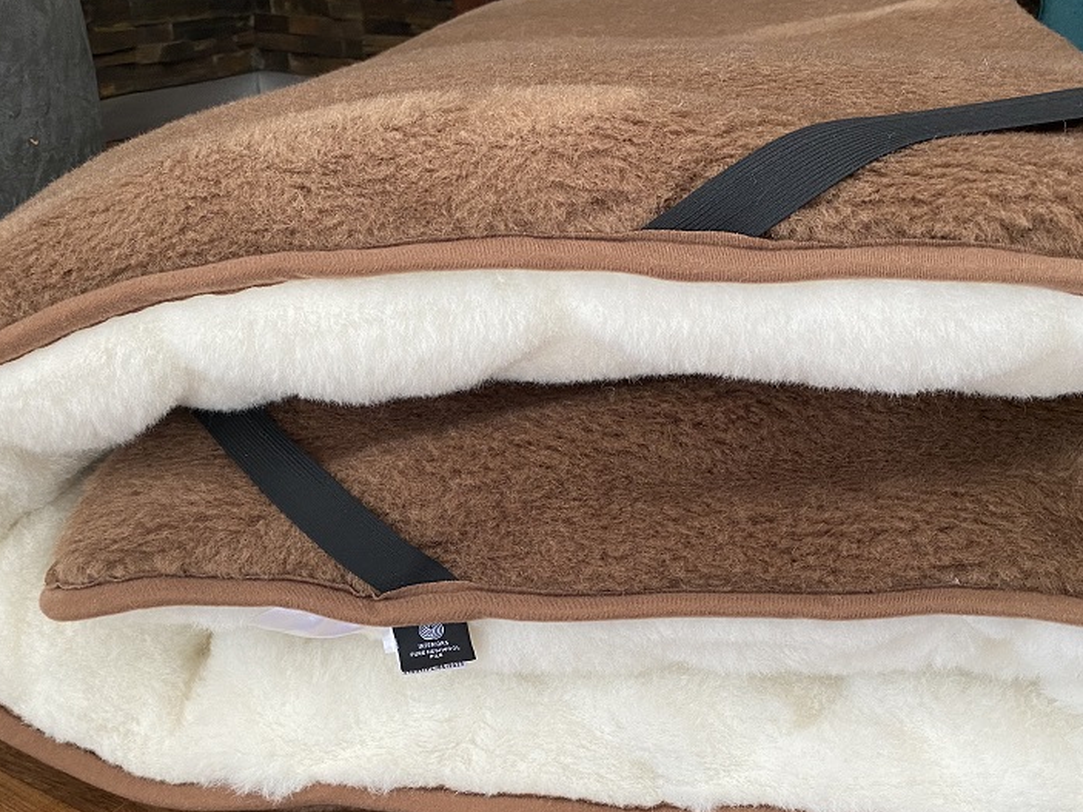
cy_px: 556
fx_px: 1157
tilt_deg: -29.0
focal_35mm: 37
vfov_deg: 38.1
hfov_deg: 50.1
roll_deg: -3.4
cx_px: 488
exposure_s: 1/83
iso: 125
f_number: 1.8
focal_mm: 4.25
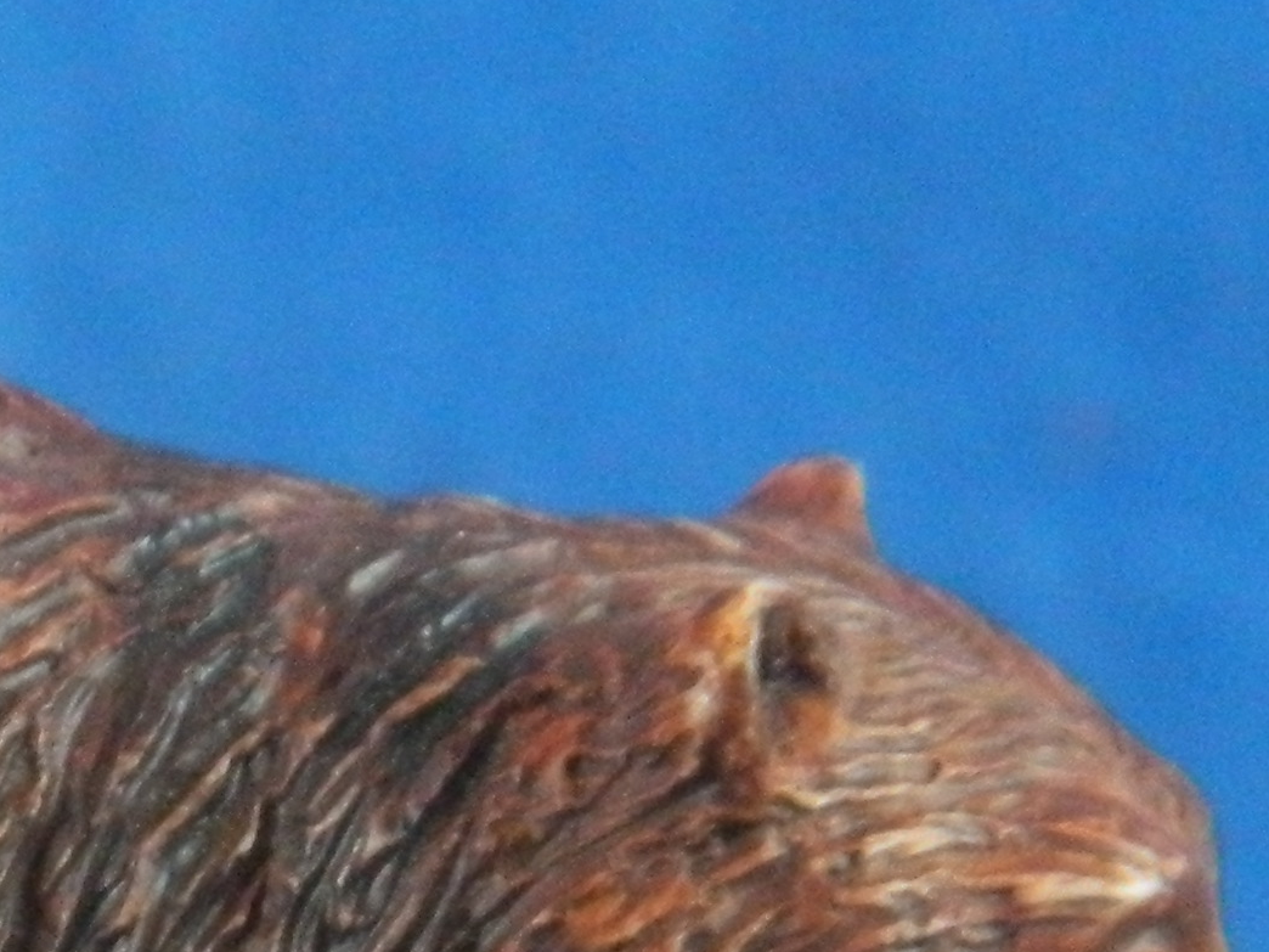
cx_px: -800
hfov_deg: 3.7
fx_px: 19576
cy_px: 1516
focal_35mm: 534
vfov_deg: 2.8
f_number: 4.7
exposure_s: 1/15
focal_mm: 23.2
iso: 400
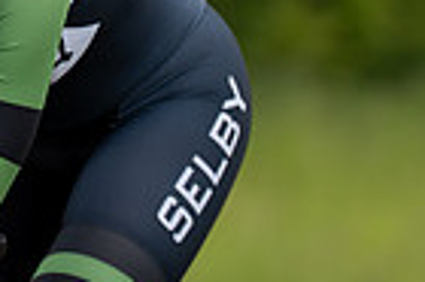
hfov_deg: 3.3
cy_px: 89
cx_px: -170
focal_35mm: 615
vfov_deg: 2.2
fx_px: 7252
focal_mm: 148
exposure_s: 1/1250
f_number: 3.2
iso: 200
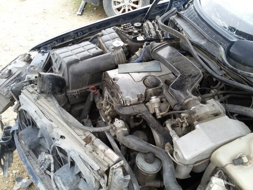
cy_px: 95
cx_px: 126
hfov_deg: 58.4
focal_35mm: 31
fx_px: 227
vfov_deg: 45.4
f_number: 2.2
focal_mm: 3.3
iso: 80
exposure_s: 1/33
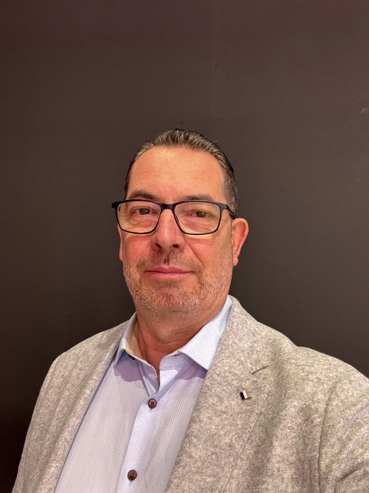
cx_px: 184
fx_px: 426
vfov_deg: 60.0
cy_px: 246
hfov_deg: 46.8
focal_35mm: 30
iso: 100
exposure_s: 1/49
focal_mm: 2.69
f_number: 1.9
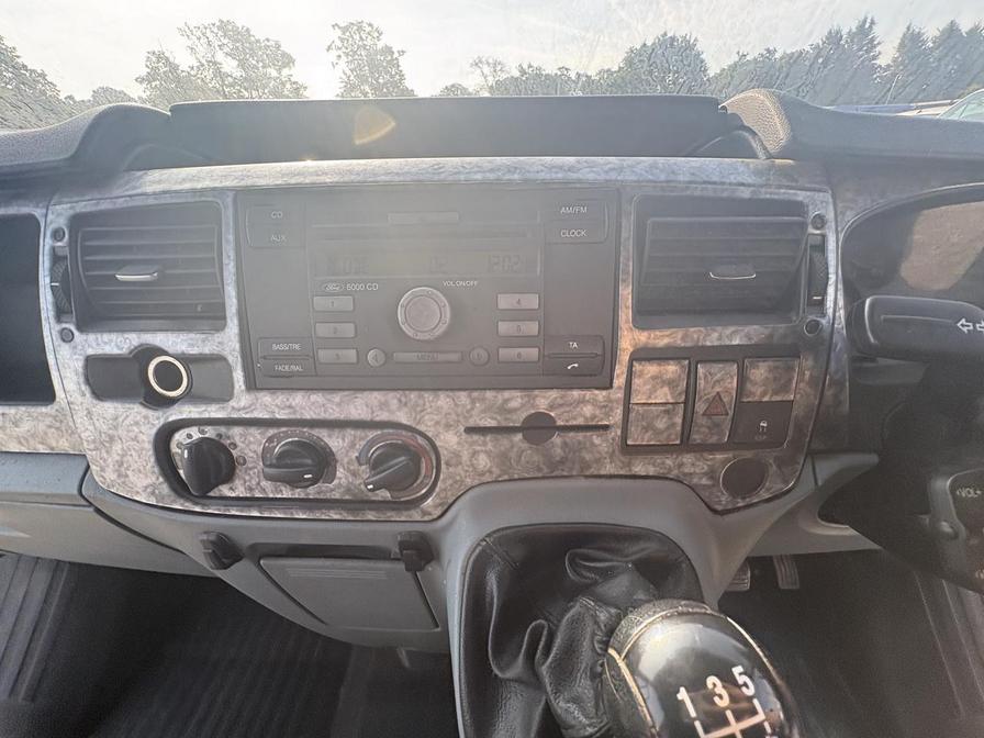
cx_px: 492
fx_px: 398
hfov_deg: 102.1
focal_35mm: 14
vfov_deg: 85.7
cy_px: 369
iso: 64
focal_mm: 2.22
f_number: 2.2
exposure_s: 1/177
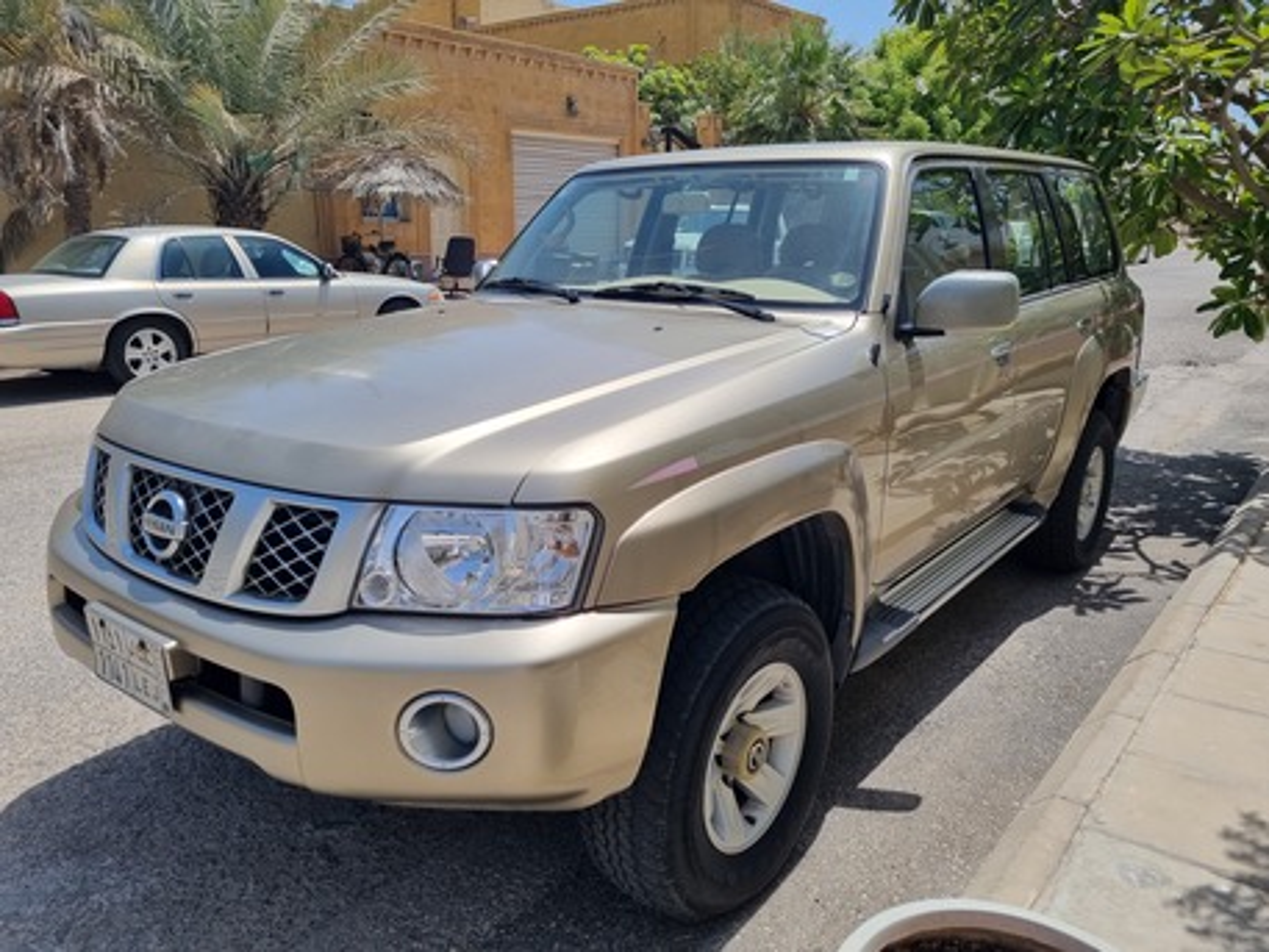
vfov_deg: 53.1
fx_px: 953
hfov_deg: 67.3
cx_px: 634
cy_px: 476
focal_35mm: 26
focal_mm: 5.4
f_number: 1.8
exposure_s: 1/3280
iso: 50
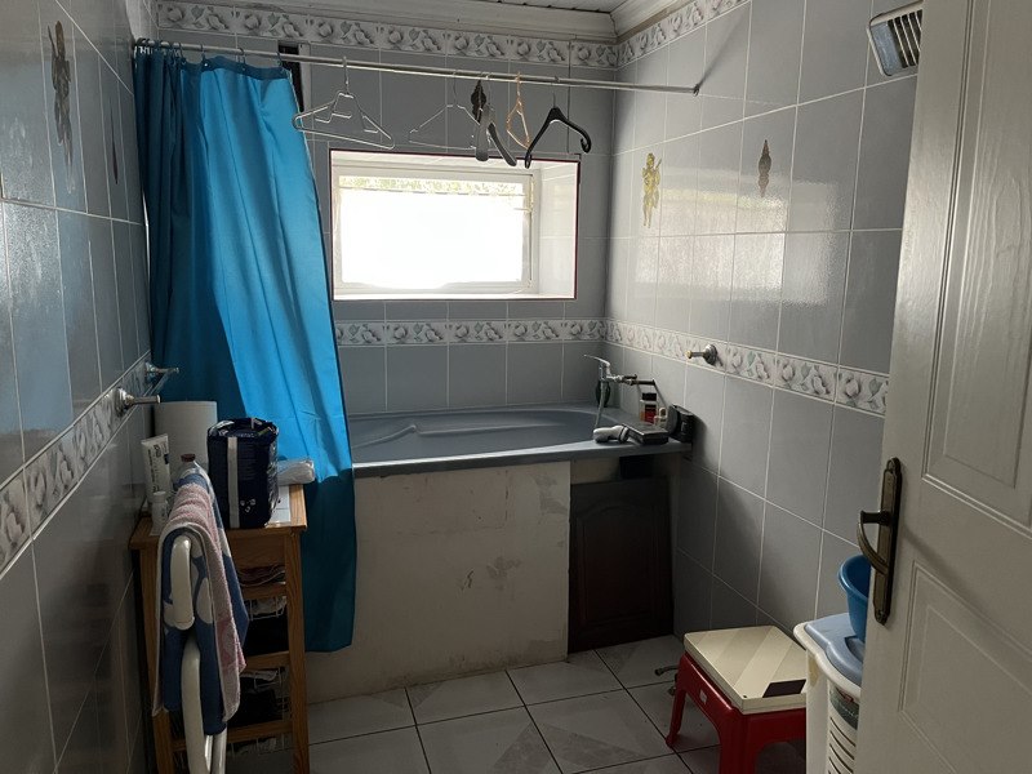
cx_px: 516
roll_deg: -0.7
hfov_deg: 67.3
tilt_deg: -9.9
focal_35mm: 26
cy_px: 387
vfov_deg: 53.1
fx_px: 775
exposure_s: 1/33
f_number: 1.6
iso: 400
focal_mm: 5.1
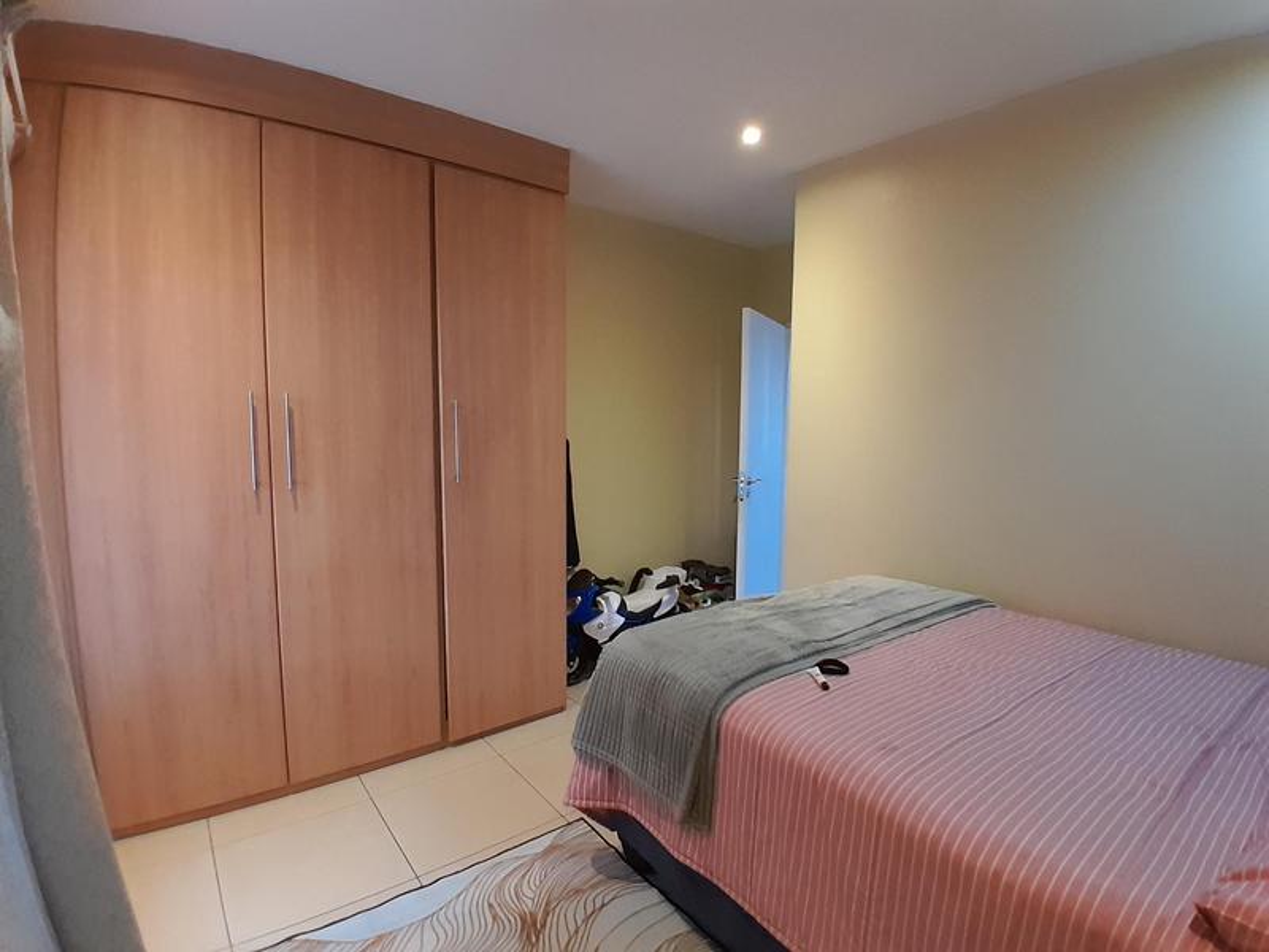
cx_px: 634
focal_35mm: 17
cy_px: 476
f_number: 2.2
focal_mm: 1.46
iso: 200
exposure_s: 1/24
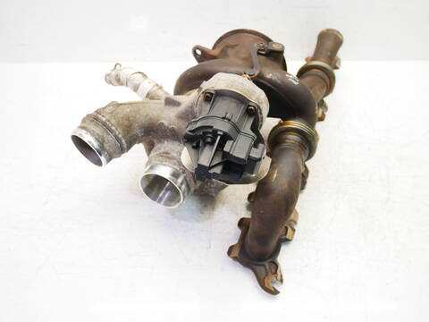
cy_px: 161
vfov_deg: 46.8
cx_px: 214
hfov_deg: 60.0
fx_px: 372
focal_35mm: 30
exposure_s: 1/60
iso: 640
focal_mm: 15
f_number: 3.8
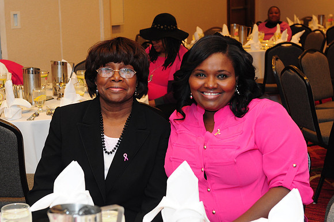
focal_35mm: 72
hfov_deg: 28.1
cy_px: 111
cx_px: 167
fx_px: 667
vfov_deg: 18.9
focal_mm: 48
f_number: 4.5
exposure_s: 1/60
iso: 800
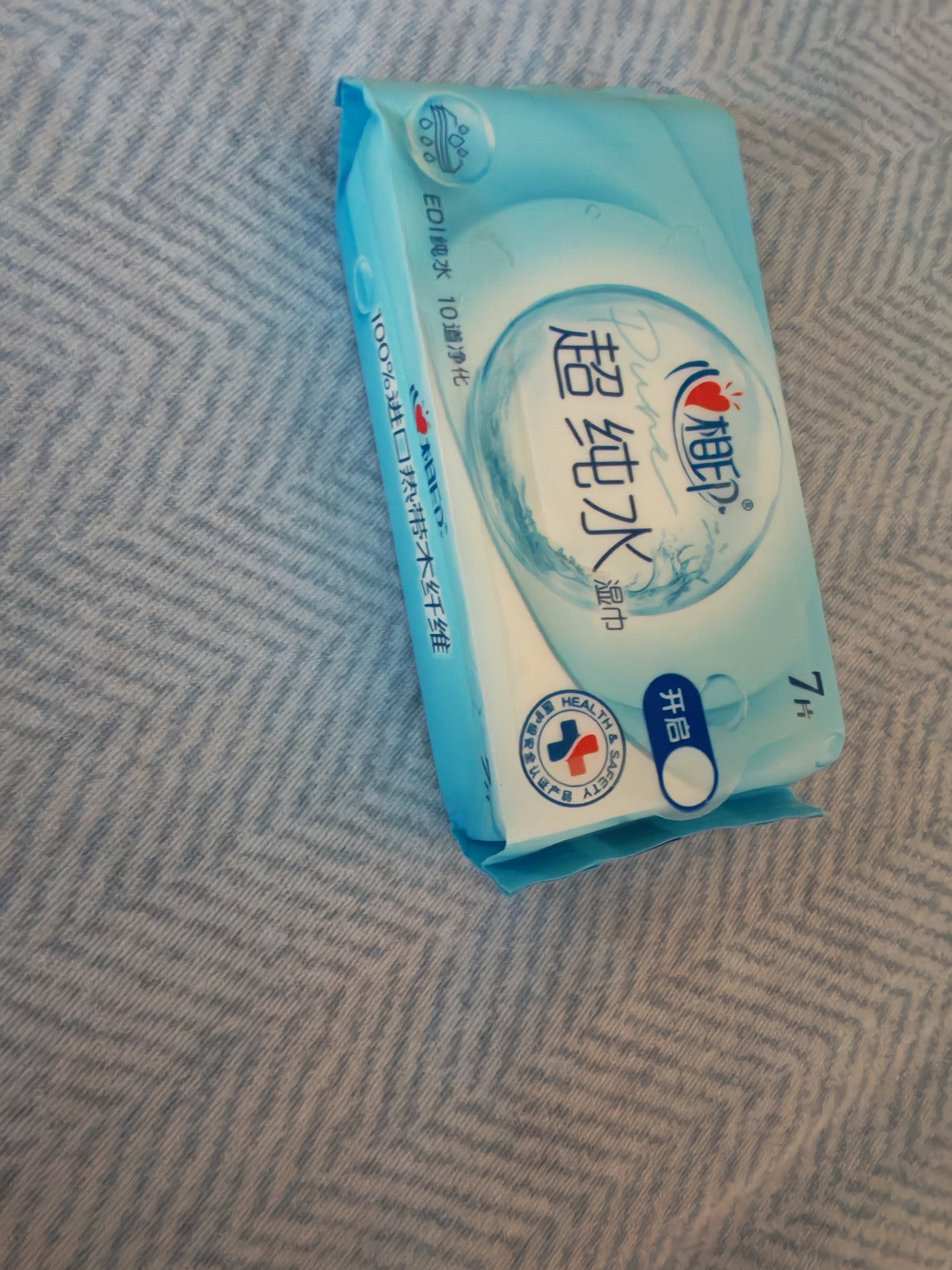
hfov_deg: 56.8
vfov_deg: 71.6
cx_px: 476
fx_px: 880
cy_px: 635
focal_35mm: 24
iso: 800
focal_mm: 1.96
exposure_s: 1/33
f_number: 2.2
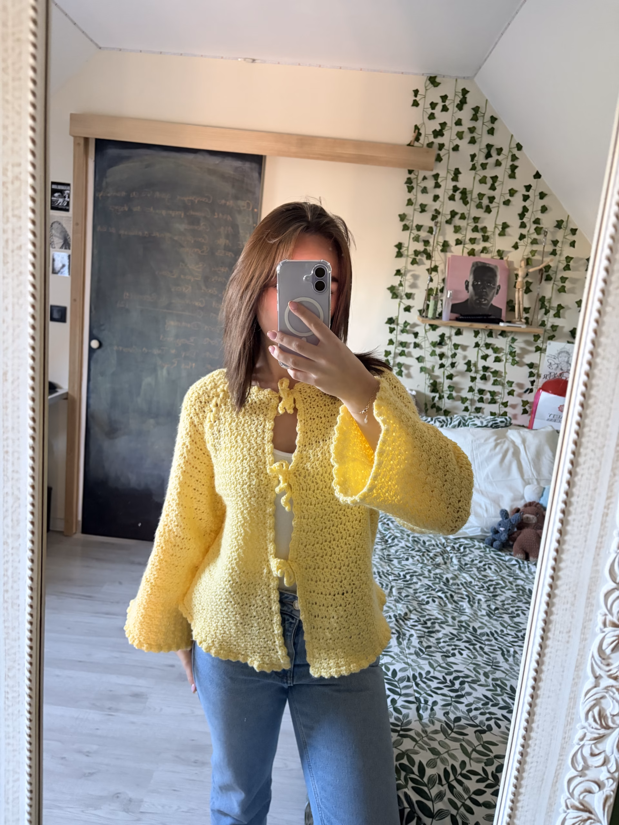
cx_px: 310
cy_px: 412
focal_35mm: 26
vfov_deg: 67.3
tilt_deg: -10.3
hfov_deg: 53.1
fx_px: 620
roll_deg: -5.9
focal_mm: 5.96
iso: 400
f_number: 1.6
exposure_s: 1/50
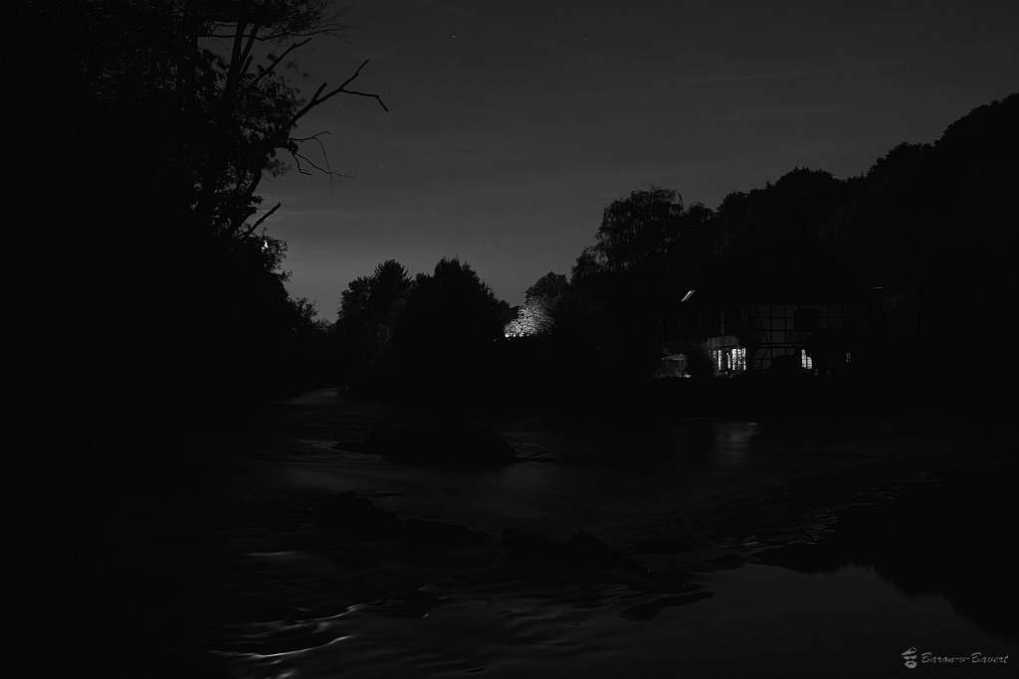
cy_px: 340
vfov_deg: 35.5
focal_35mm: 38
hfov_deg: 51.3
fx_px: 1062
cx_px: 510
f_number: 5.6
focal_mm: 25
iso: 100
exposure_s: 30
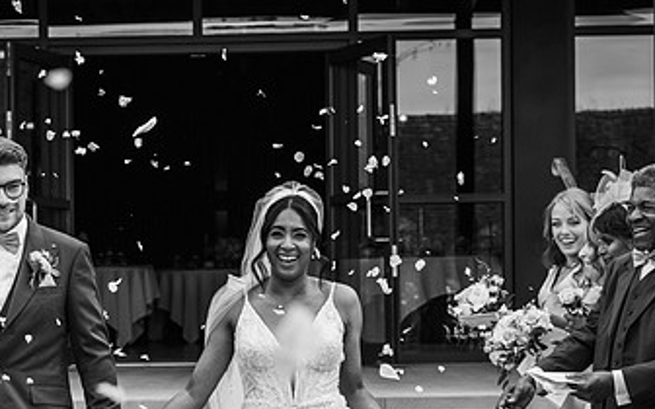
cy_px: 360
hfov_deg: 19.0
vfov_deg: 11.9
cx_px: 156
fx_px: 1946
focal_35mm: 109
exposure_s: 1/1000
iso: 360
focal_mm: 62
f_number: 5
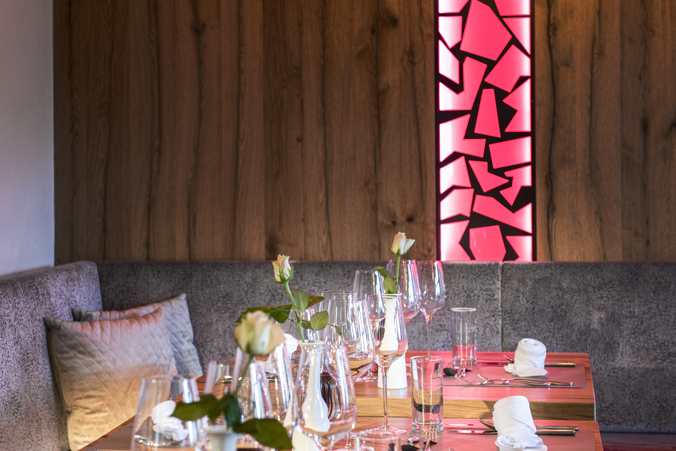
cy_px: 275
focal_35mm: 88
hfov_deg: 23.1
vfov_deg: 15.5
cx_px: 282
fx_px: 1652
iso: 400
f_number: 5
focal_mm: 58
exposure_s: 1/4
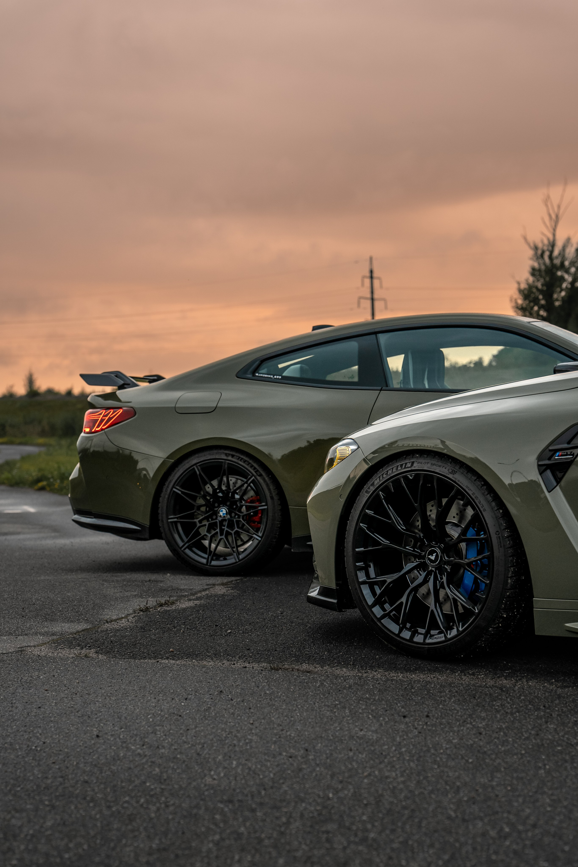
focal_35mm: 54
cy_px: 434
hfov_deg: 25.1
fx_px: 1300
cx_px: 289
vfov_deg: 36.9
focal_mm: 54
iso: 500
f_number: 3.5
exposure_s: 1/100
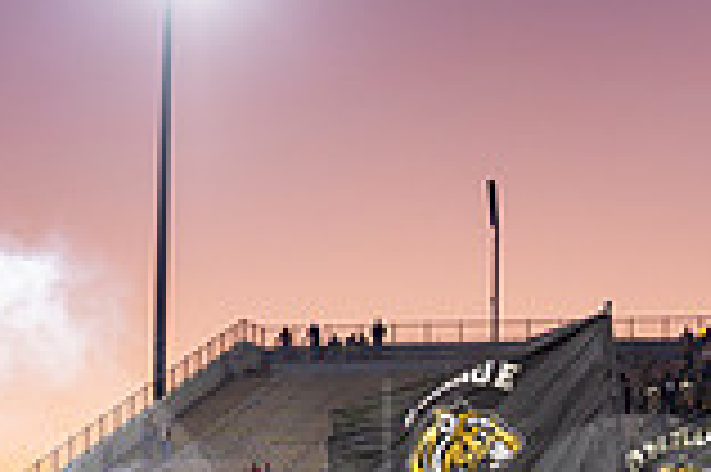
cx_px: 625
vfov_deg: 10.7
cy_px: 627
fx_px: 2466
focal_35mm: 125
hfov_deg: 16.2
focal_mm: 33
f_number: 3.2
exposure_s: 1/800
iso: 2500
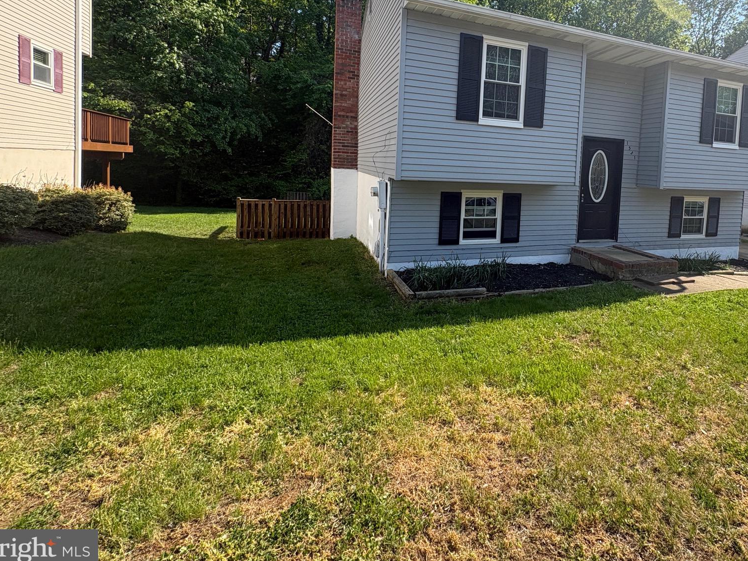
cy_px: 189
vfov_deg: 66.9
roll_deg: -1.1
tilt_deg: -0.9
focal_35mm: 19
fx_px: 411
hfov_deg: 82.5
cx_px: 482
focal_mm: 2.22
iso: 40
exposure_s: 1/561
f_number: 2.2
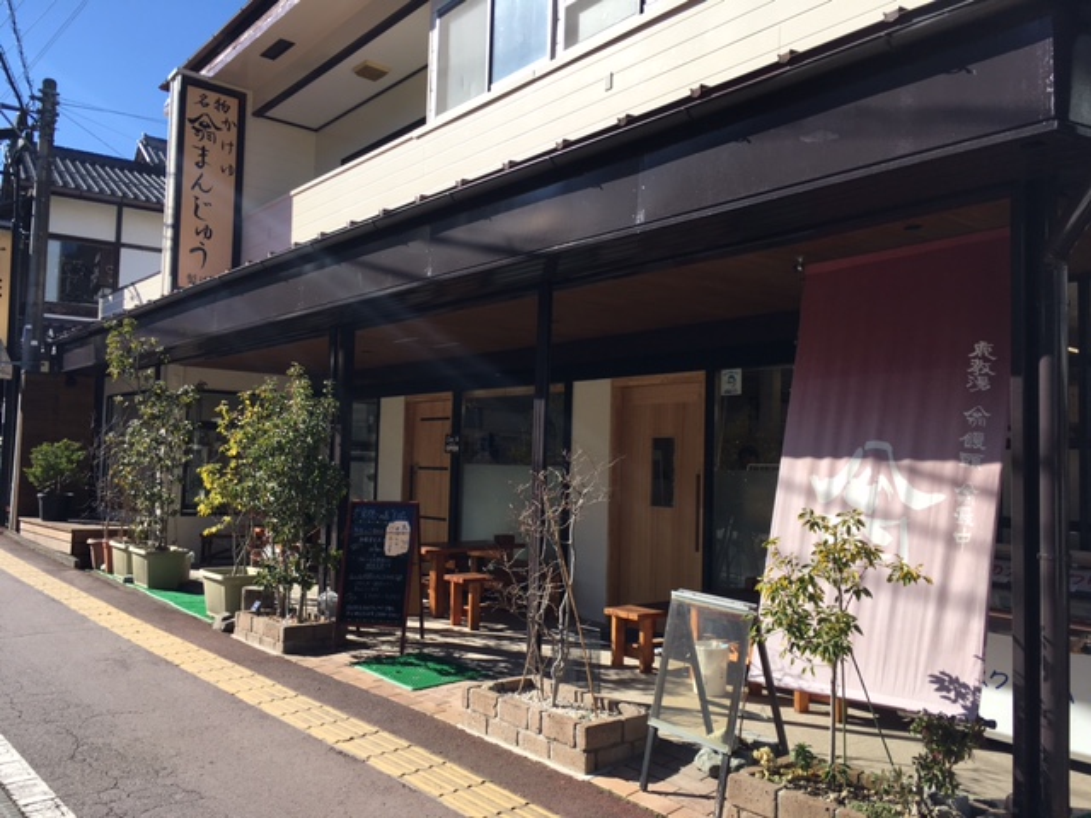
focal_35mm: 29
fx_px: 914
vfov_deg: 48.2
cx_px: 546
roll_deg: -1.5
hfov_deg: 61.7
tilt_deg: +2.2
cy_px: 409
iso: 25
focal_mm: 4.15
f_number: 2.2
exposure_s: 1/1054
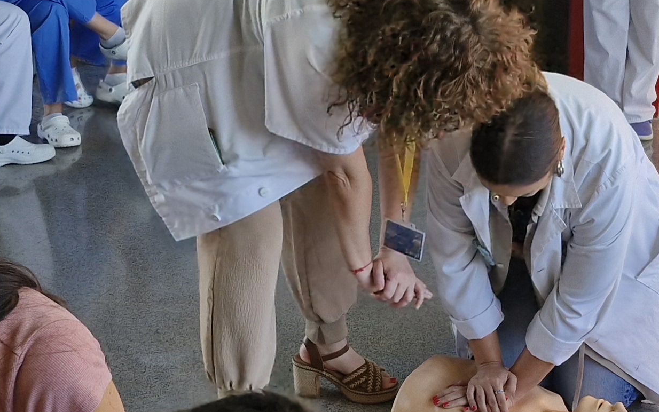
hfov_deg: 26.1
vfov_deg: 16.5
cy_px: 212
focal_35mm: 79
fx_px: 1419
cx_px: 386
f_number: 1.8
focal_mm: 5.54
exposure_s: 1/180
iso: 50
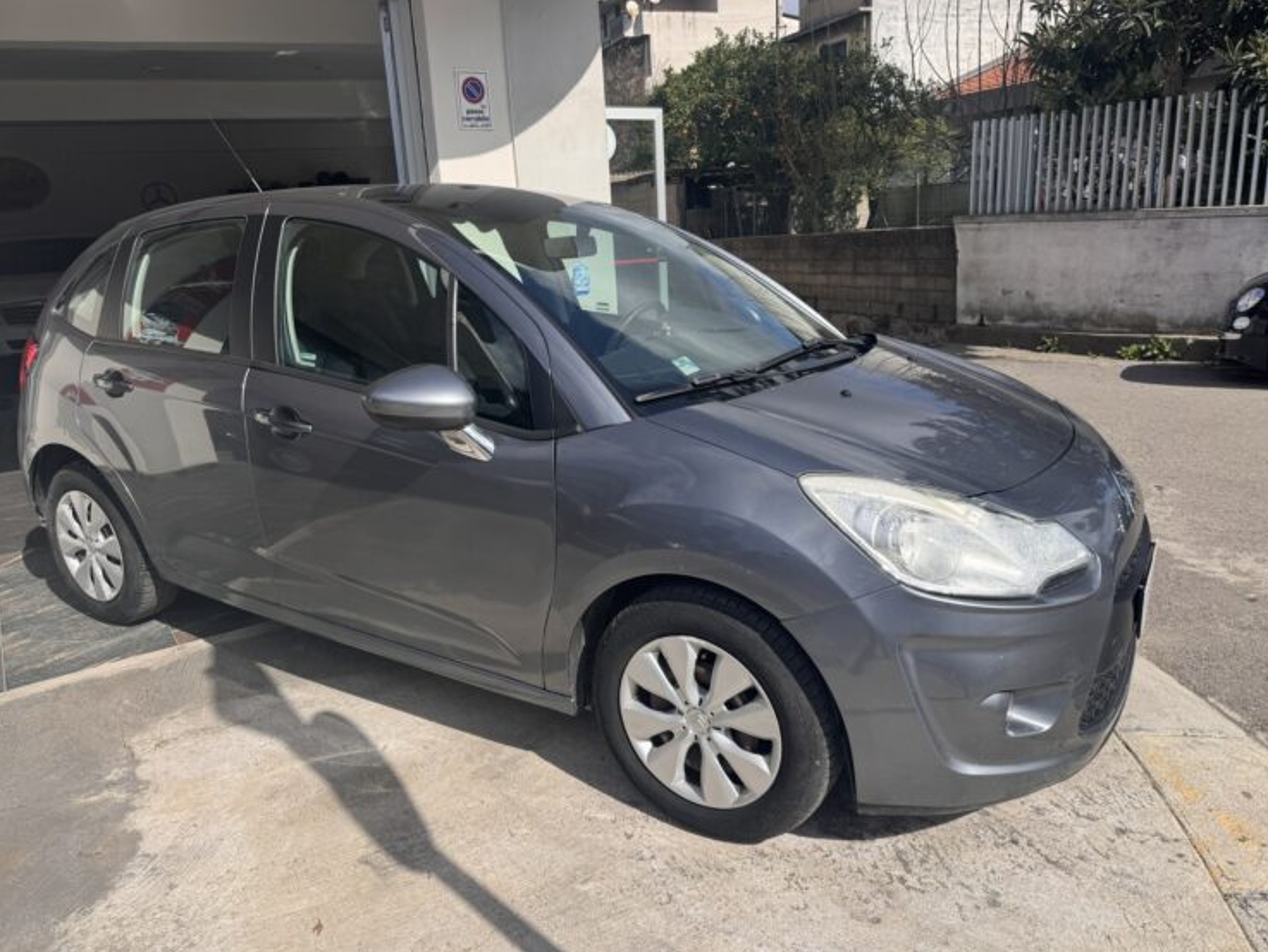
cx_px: 631
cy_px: 477
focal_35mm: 25
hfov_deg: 69.4
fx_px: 916
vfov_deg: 54.9
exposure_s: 1/4950
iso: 80
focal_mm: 6.76
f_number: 1.78
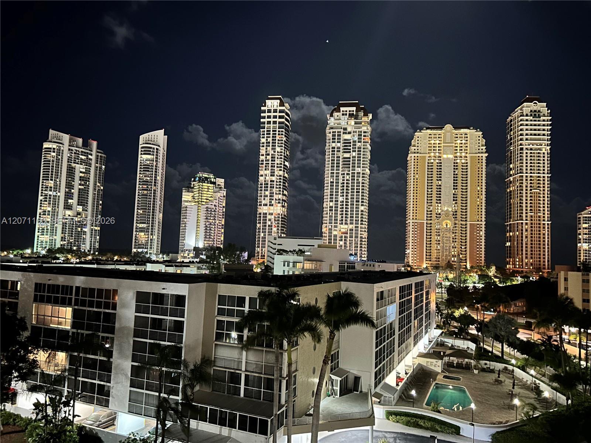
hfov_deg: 67.3
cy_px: 222
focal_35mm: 26
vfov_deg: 53.1
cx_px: 296
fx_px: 444
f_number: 1.5
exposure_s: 1/9
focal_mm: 5.7
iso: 640
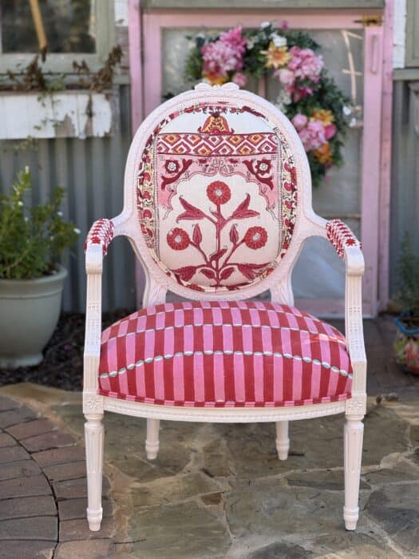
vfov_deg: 25.3
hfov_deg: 19.1
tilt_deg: -14.1
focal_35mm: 77
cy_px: 280
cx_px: 210
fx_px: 1243
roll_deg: +1.1
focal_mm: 9
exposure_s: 1/124
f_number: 2.8
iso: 25
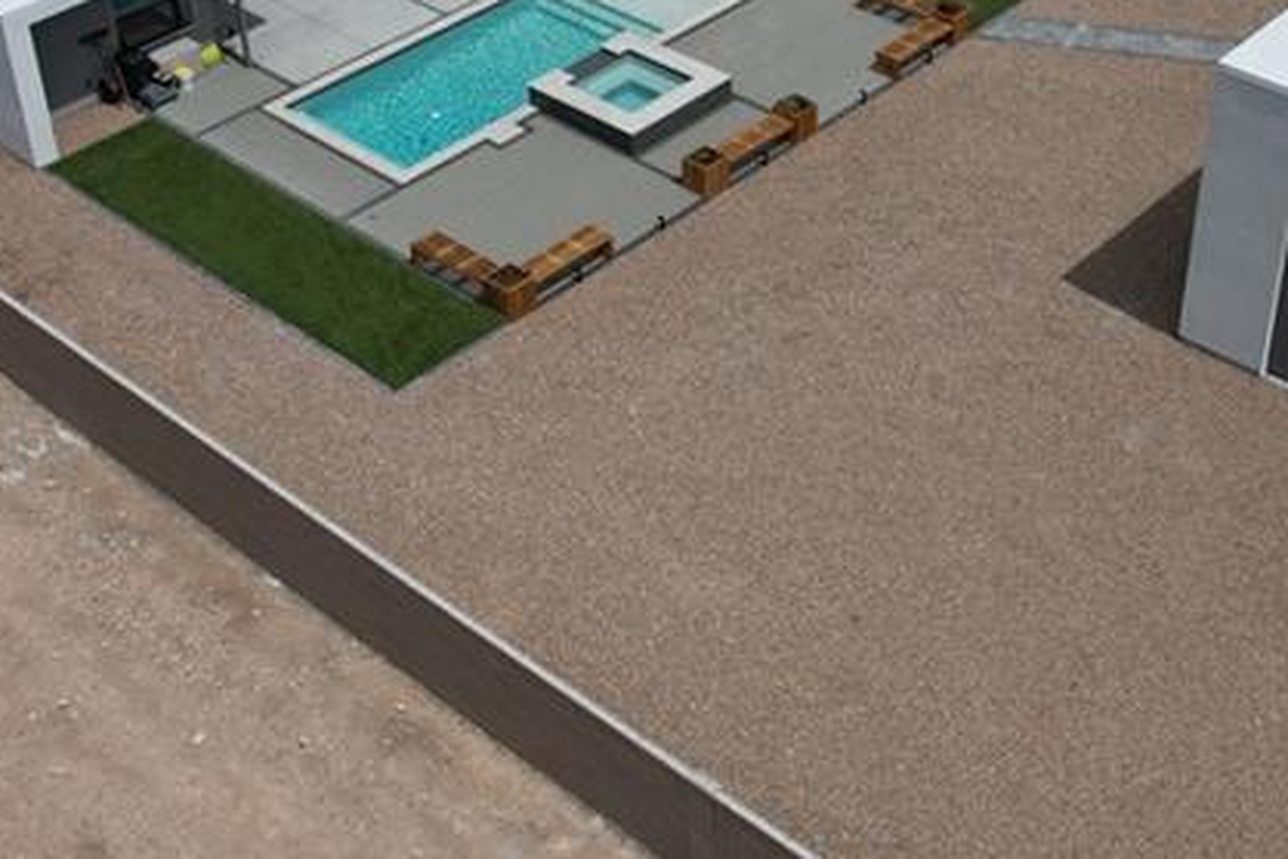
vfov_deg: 24.8
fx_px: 1932
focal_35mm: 54
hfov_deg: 36.7
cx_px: 769
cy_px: 207
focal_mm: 8.38
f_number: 2.8
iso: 140
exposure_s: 1/6000
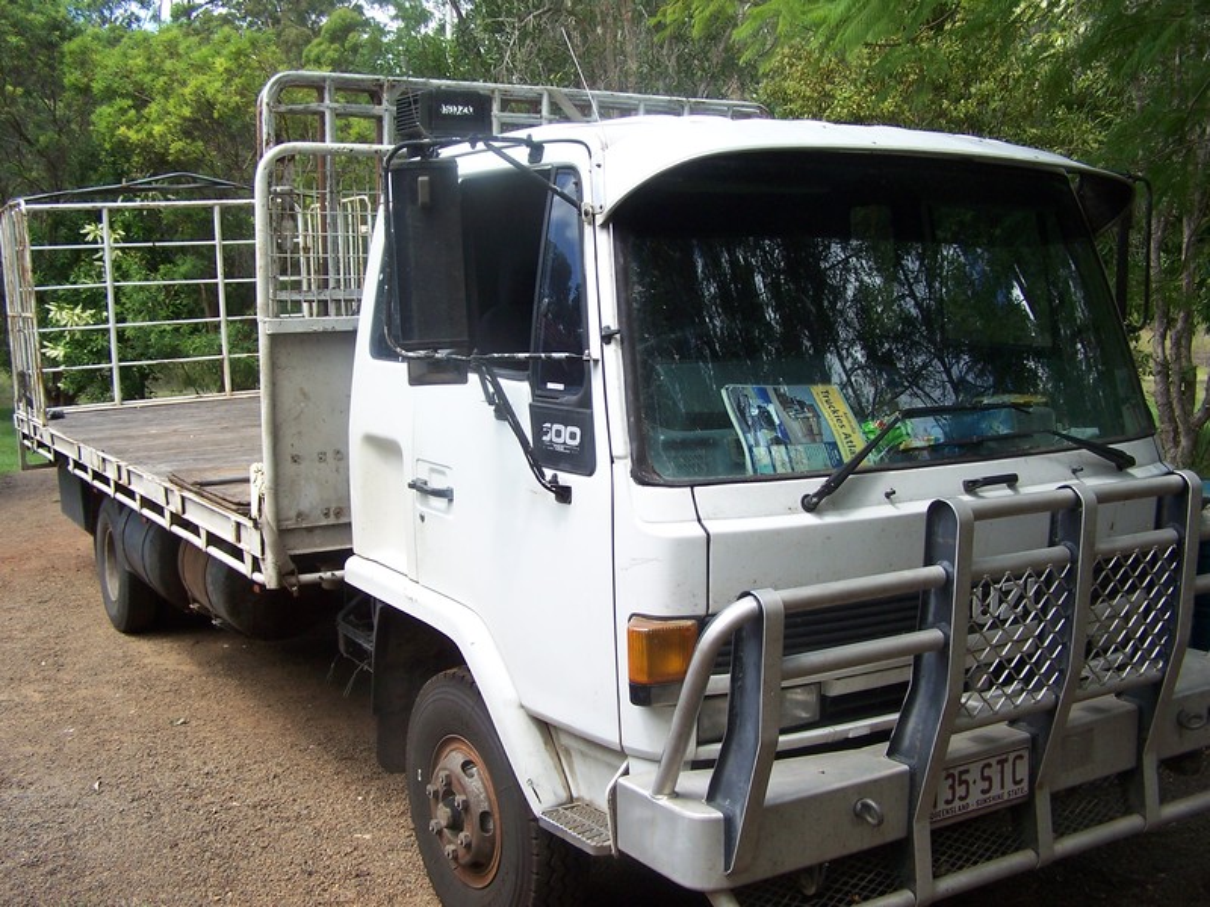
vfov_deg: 37.7
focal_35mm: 38
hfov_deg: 49.0
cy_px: 454
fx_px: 1328
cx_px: 605
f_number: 2.8
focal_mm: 6.3
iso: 80
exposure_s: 1/250
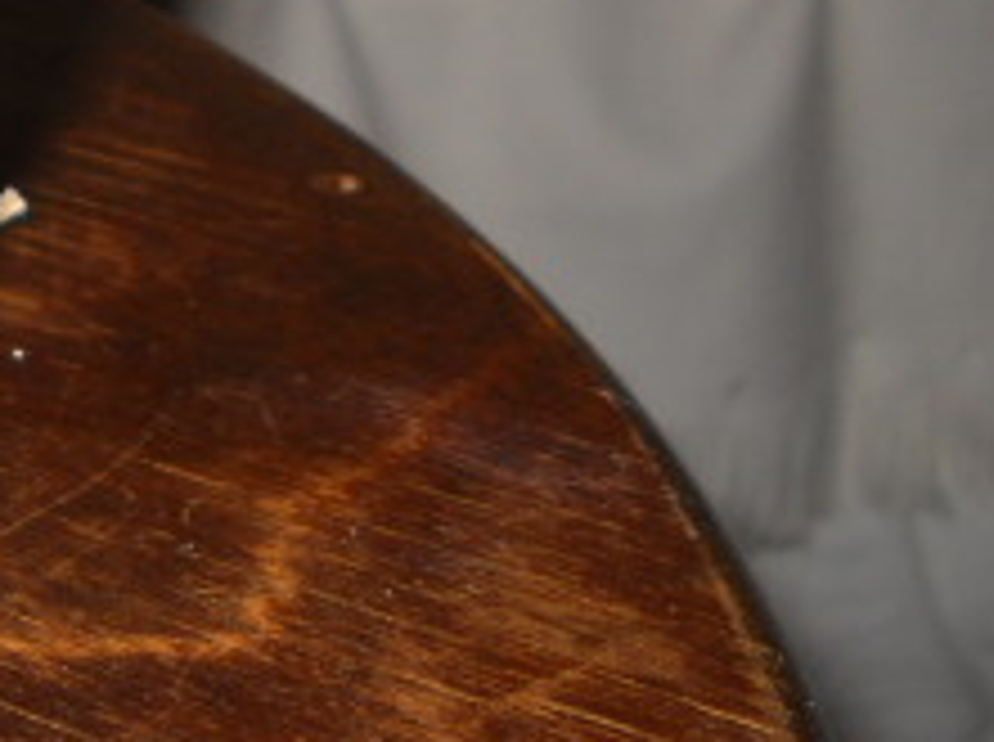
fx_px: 3412
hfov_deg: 16.1
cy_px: -175
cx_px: -76
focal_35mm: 119
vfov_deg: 12.1
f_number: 5.5
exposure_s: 1/30
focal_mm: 6.72
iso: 64
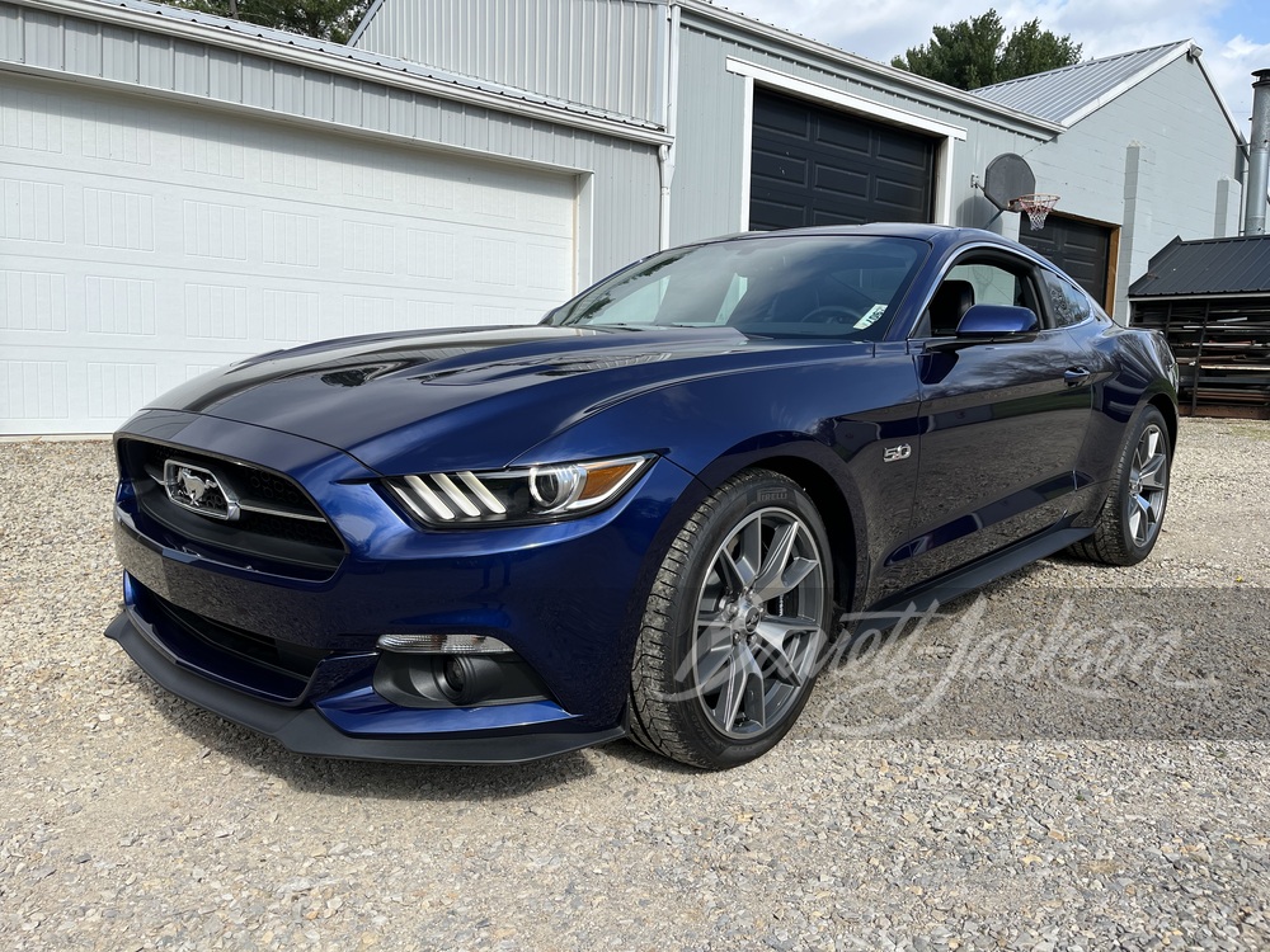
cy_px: 476
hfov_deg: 67.3
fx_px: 954
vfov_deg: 53.1
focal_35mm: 26
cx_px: 635
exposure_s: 1/2632
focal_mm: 5.1
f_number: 1.6
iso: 50
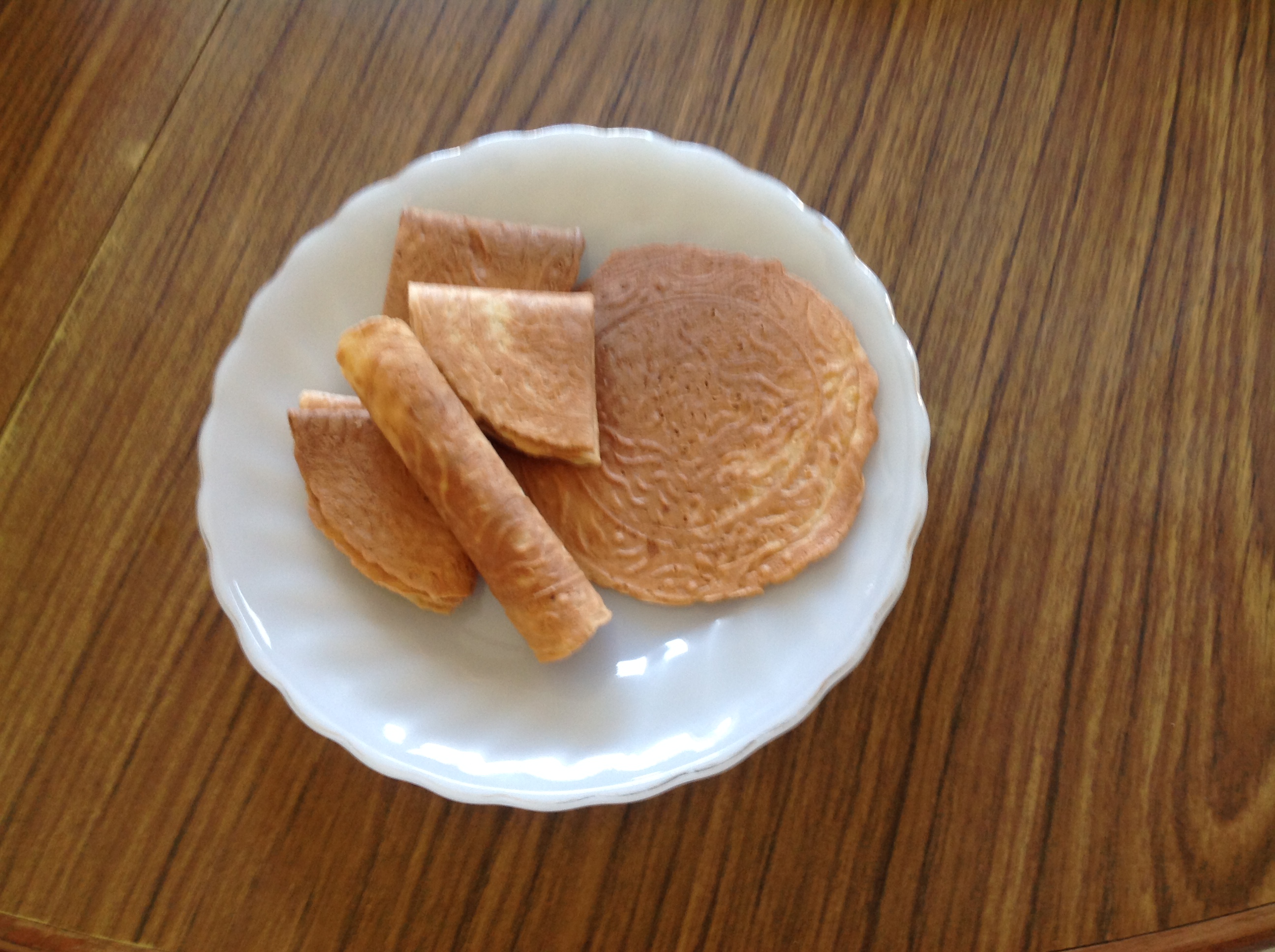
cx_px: 638
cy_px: 476
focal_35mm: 35
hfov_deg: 52.7
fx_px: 1287
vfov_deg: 40.6
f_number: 2.4
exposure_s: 1/15
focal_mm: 4.28
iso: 80
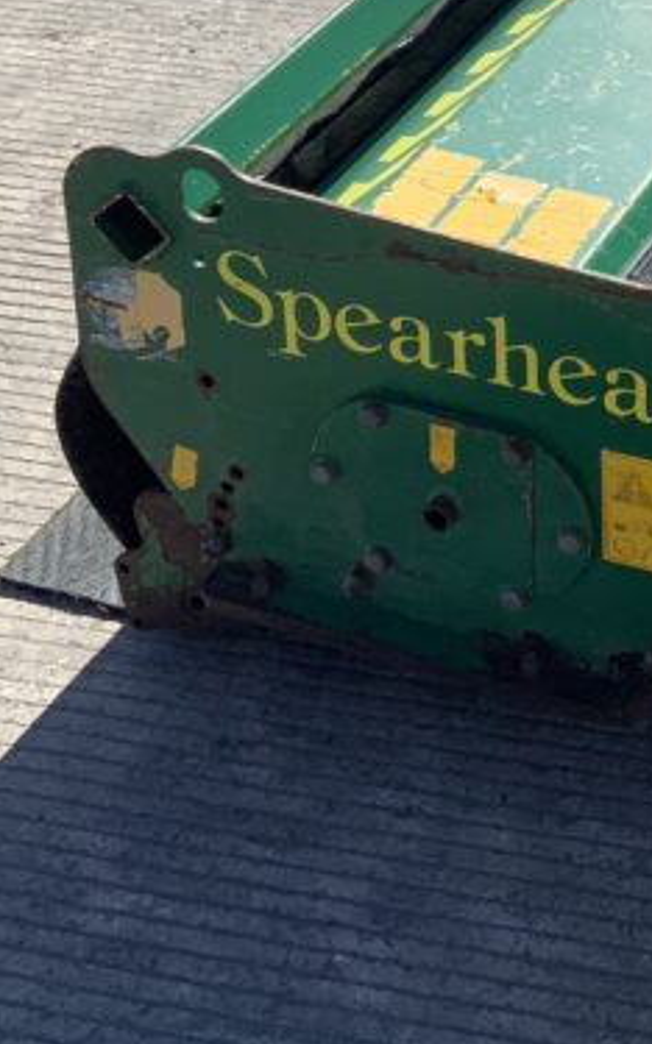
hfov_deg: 14.7
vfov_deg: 23.8
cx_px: 889
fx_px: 2391
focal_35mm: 84
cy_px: 50
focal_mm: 3
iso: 16
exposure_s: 1/1786
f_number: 1.8
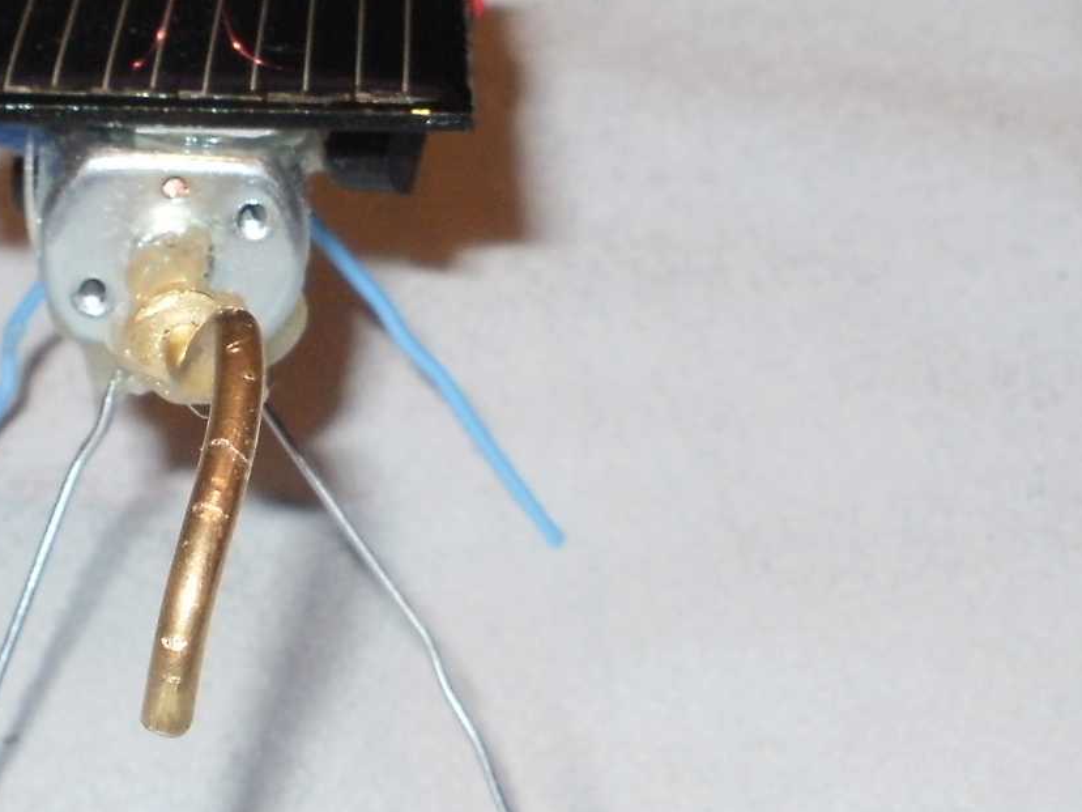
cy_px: 281
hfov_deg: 14.4
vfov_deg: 10.9
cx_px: 233
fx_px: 4251
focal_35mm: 136
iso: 125
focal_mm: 7.7
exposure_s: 1/30
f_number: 4
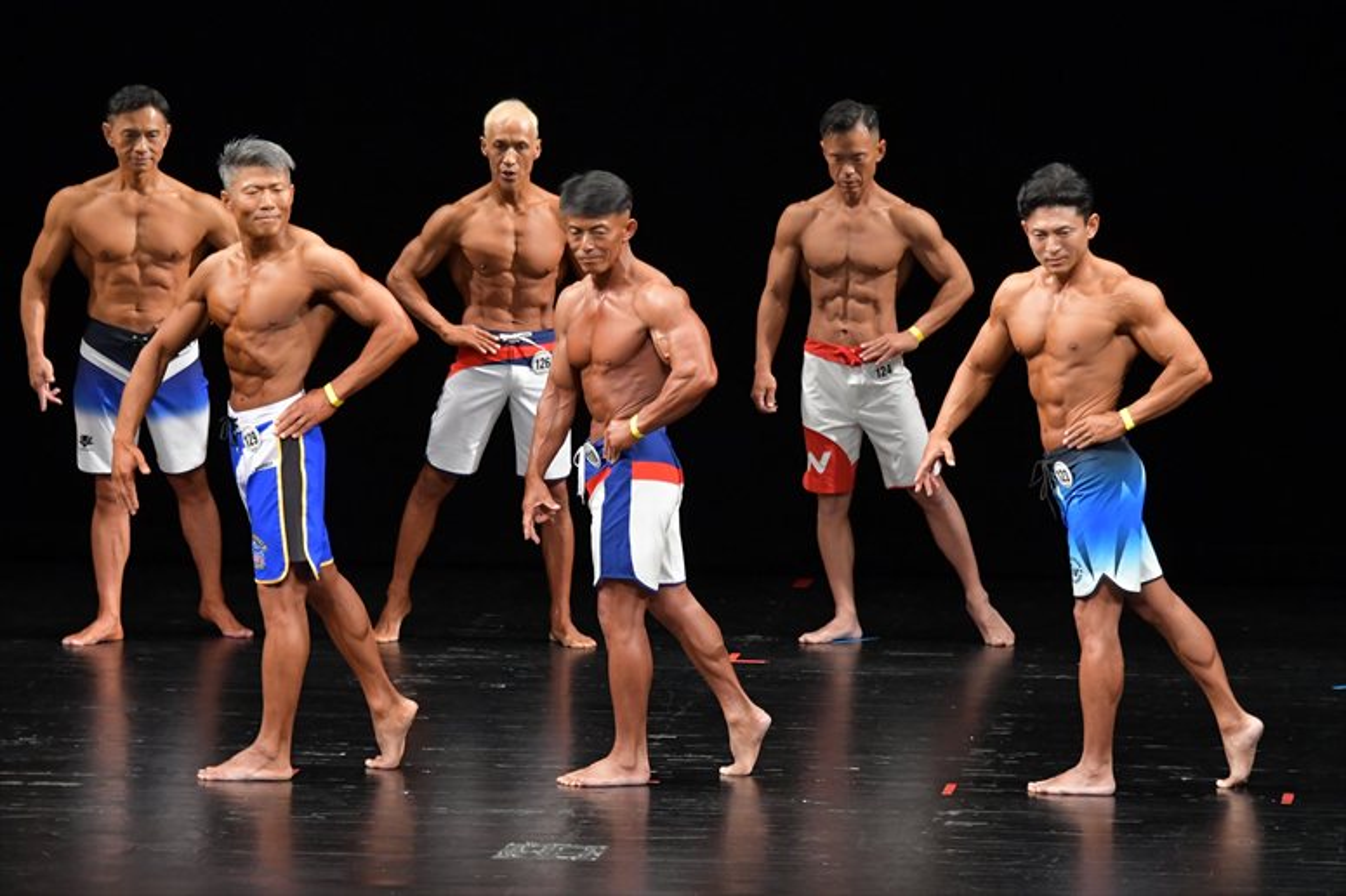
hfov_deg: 9.2
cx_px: 673
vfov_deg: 6.1
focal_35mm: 225
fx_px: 8409
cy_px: 448
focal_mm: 150
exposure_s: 1/400
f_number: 5.6
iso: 3200
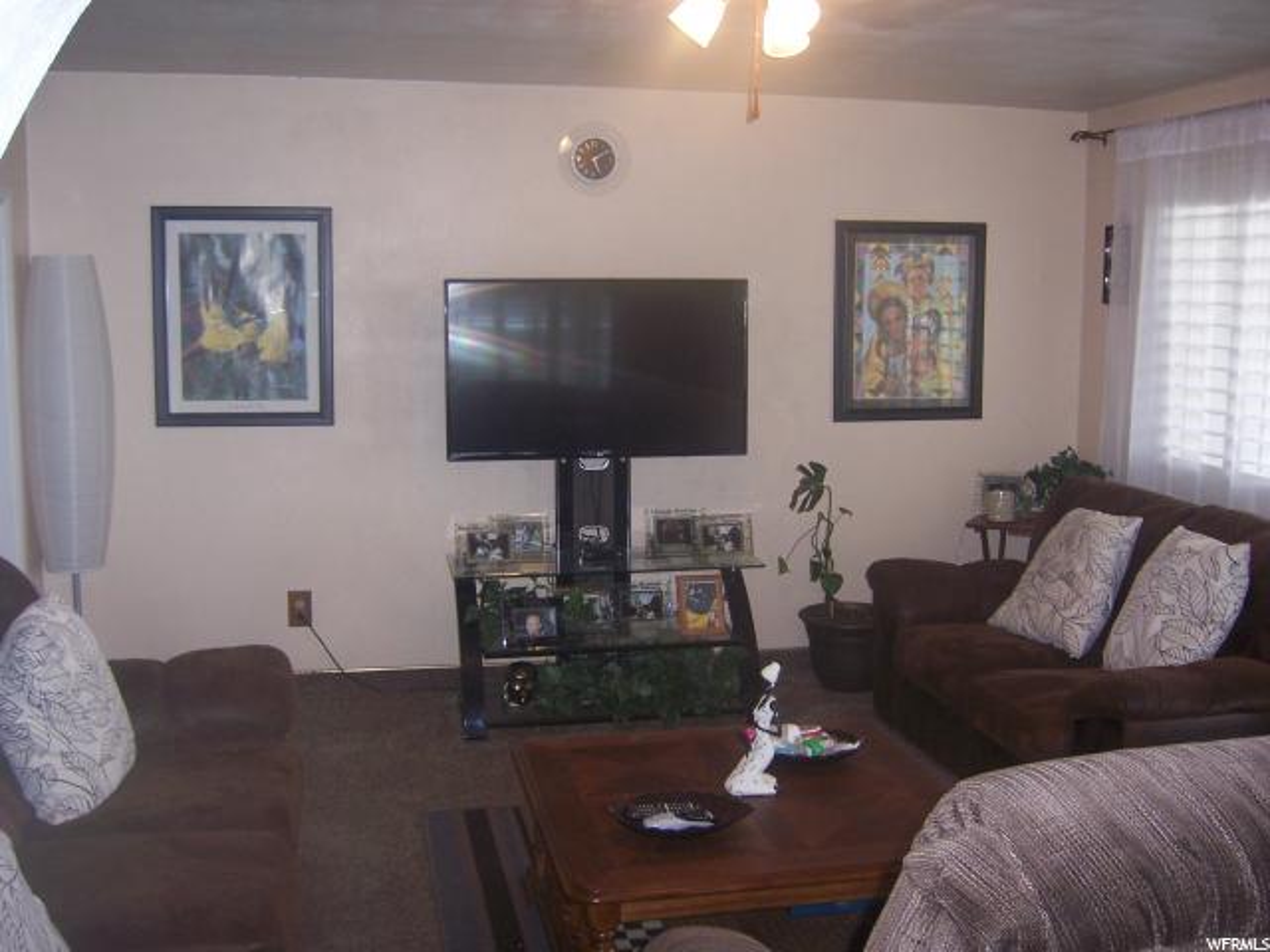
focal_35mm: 36
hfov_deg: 51.4
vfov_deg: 39.7
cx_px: 635
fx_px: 1321
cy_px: 476
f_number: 2.8
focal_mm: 6.2
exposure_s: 1/60
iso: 125
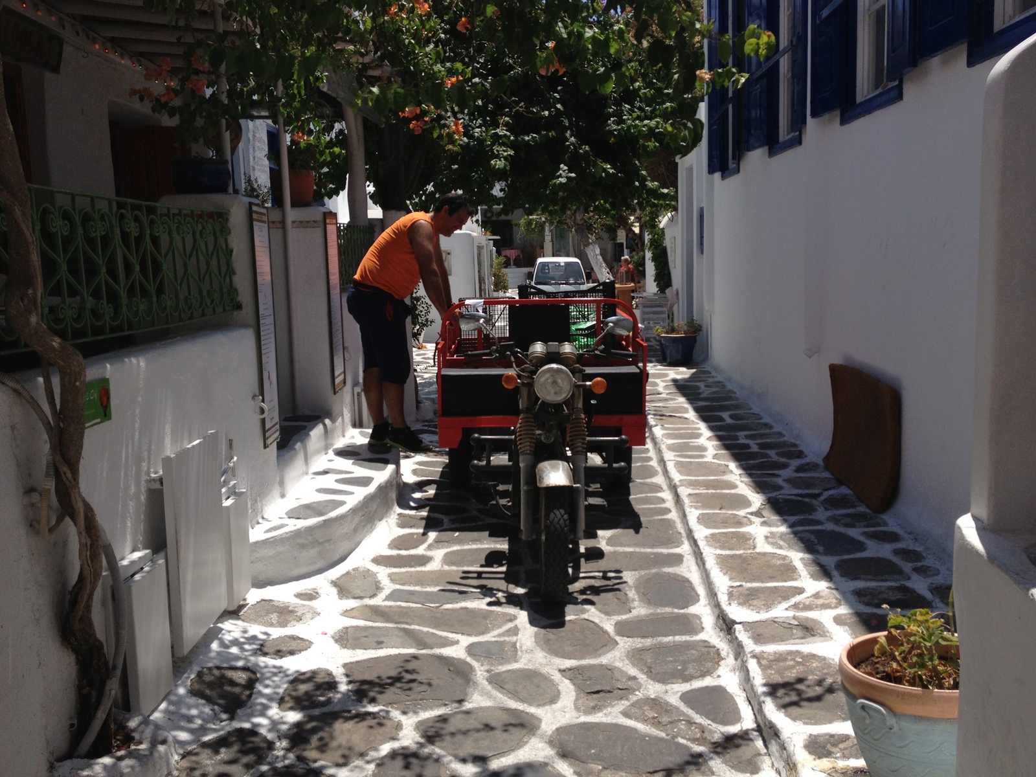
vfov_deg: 40.7
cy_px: 388
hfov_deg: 52.6
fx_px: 1047
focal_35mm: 35
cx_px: 518
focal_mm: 4.28
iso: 50
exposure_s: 1/2123
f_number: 2.4
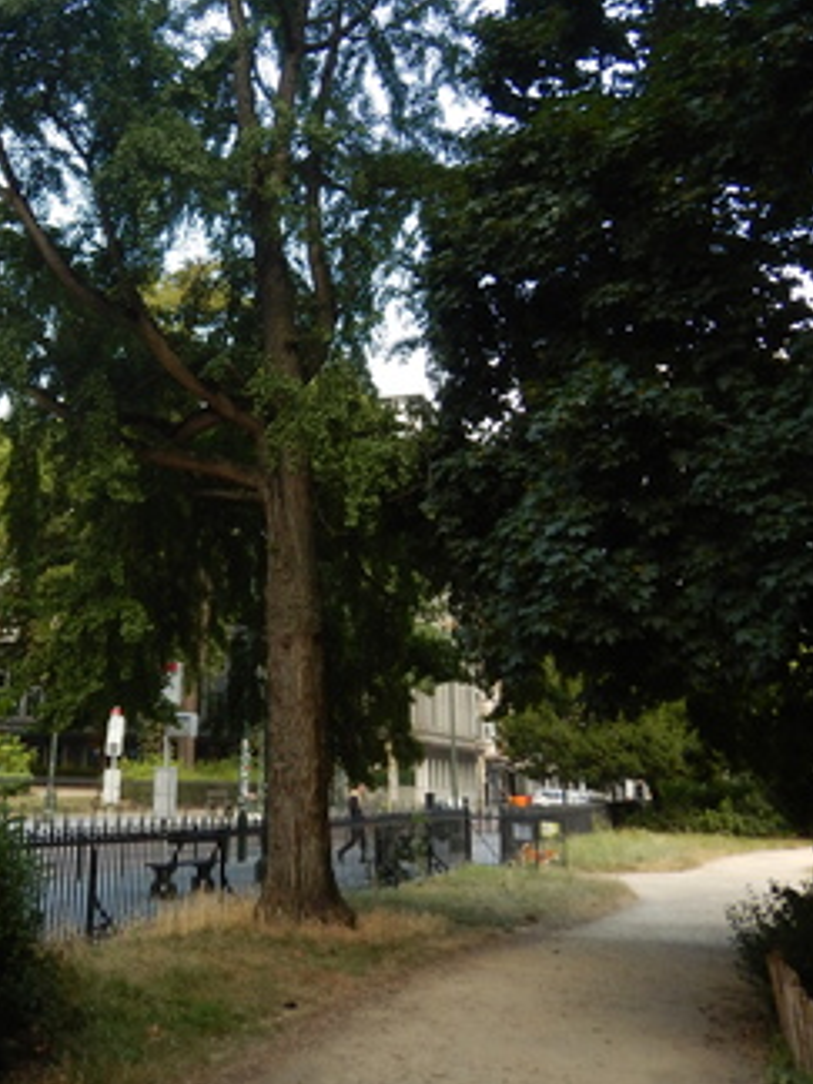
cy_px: 268
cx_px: 229
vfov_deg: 48.2
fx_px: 1159
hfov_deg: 37.9
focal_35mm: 37
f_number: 2.8
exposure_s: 1/160
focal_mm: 4.3
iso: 125
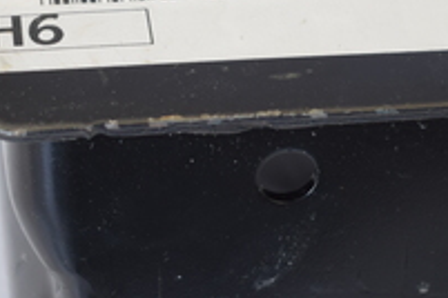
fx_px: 2016
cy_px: 92
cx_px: 203
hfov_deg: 12.7
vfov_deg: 8.5
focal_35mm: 162
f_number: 4.5
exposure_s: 1/80
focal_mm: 34
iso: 400
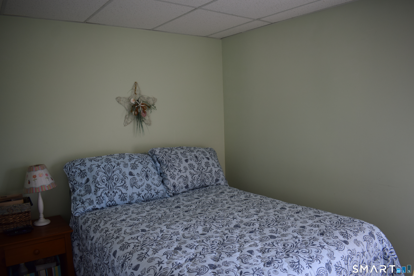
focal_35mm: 27
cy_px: 138
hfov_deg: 67.4
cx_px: 207
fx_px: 310
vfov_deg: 47.9
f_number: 4
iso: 400
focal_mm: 18
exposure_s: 1/60
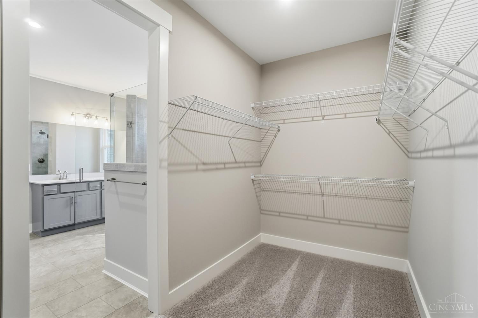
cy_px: 159
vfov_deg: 77.3
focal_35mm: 15
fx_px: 199
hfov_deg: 100.4
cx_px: 239
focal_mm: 10
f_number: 4
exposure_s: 1/200
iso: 100
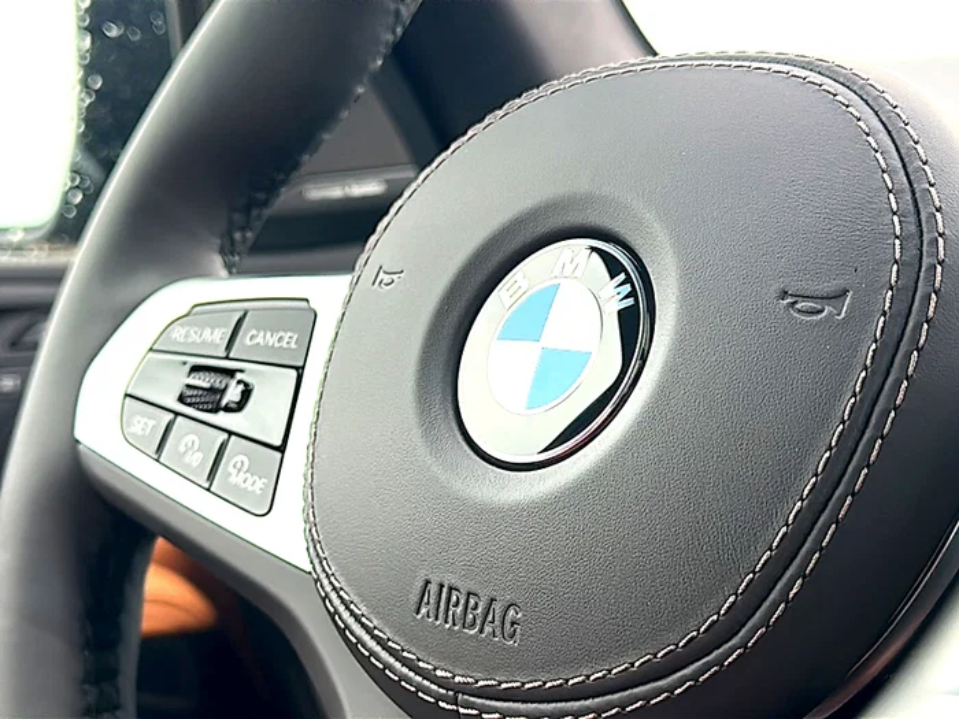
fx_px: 1247
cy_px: 360
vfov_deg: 32.2
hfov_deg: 42.1
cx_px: 480
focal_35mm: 45
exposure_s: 1/338
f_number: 1.78
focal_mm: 6.86
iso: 100
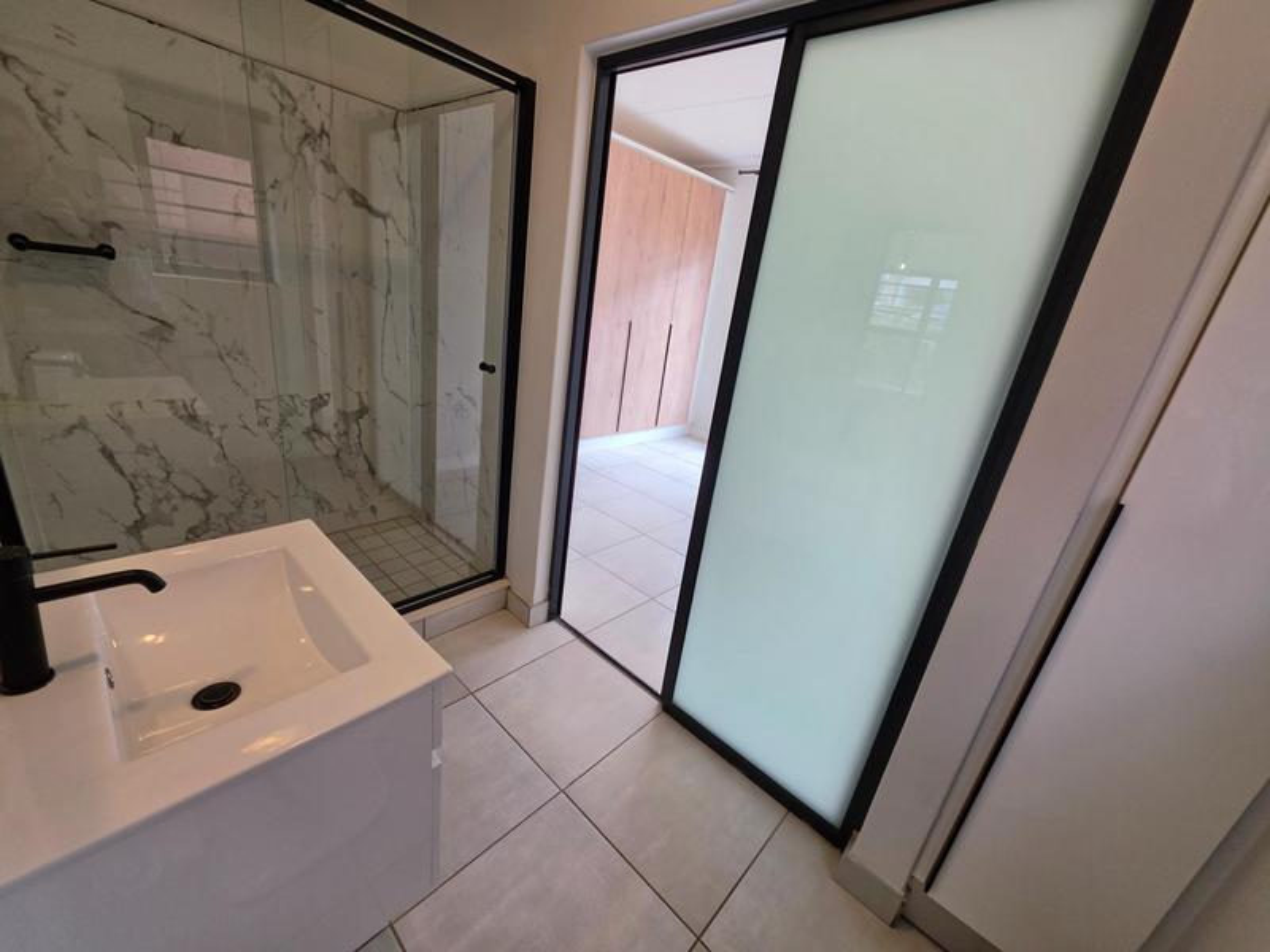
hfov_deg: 106.2
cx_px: 635
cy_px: 476
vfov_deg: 89.9
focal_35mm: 13
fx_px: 477
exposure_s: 1/100
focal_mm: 2.2
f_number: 1.9
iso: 80
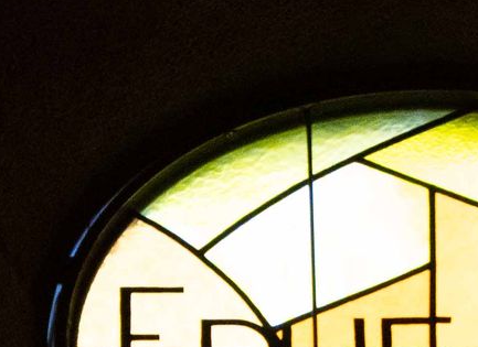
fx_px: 16776
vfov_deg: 1.2
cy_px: 517
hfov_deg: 1.6
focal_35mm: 1228
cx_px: 428
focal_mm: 200
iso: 8000
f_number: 6.3
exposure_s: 1/1000
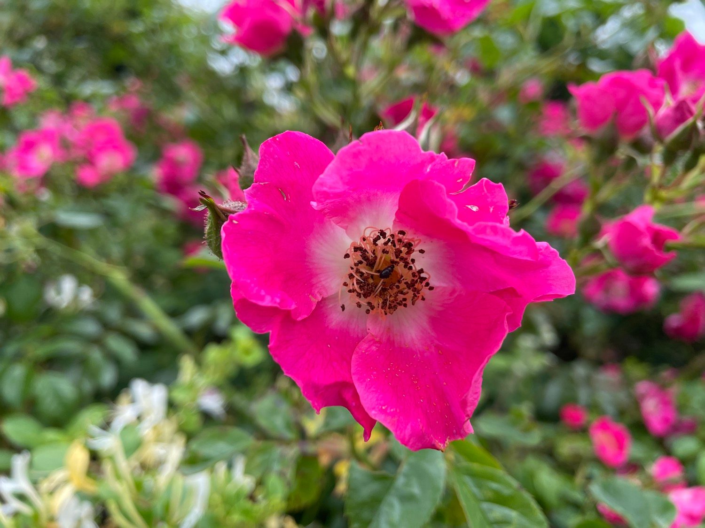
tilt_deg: +1.8
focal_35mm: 26
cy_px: 264
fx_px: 530
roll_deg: -1.5
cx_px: 352
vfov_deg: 53.1
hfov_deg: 67.3
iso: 32
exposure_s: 1/438
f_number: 1.6
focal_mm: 4.2
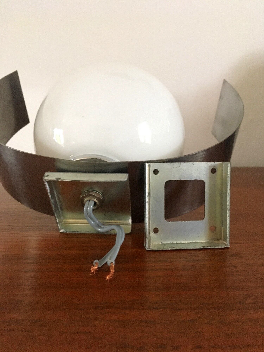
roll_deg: +1.4
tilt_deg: -10.0
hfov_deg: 48.2
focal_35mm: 29
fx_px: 295
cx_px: 132
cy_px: 176
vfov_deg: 61.7
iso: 400
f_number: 2.2
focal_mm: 4.15
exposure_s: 1/17
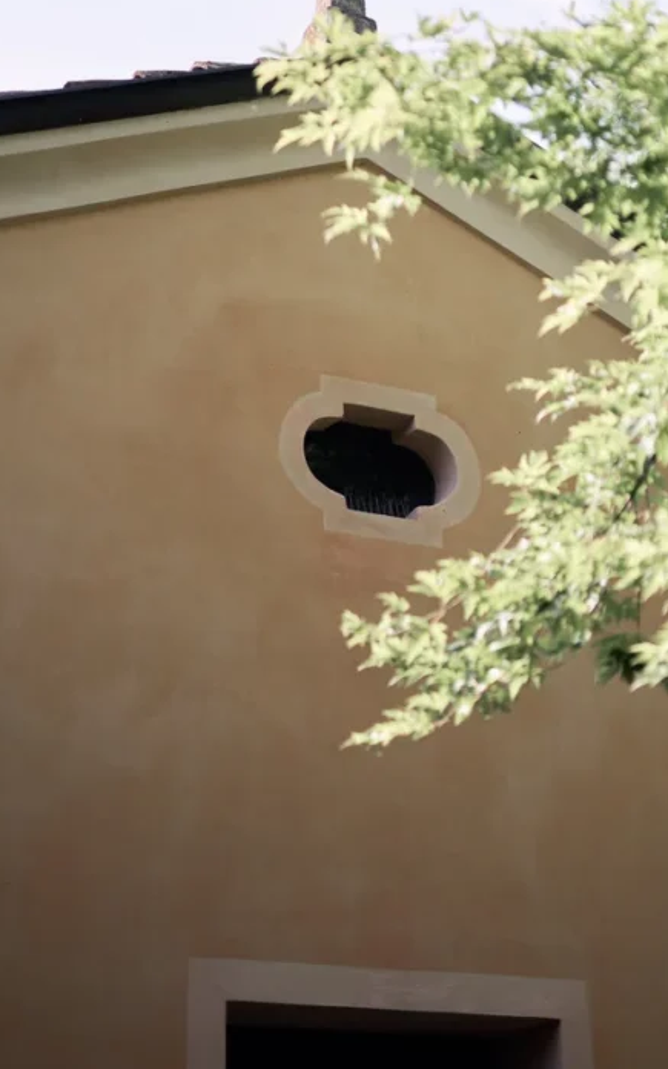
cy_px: 364
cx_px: 400
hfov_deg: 17.4
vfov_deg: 27.3
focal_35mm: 75
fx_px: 2185
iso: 250
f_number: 1.4
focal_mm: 50
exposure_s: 1/4000
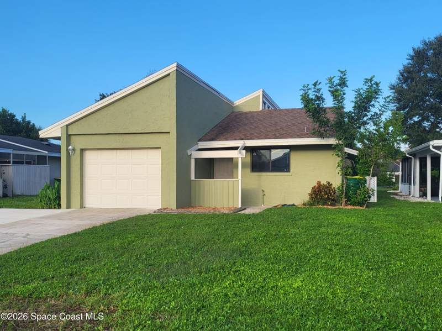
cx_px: 221
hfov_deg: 67.3
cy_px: 166
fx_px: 332
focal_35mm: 26
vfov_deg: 53.0
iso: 40
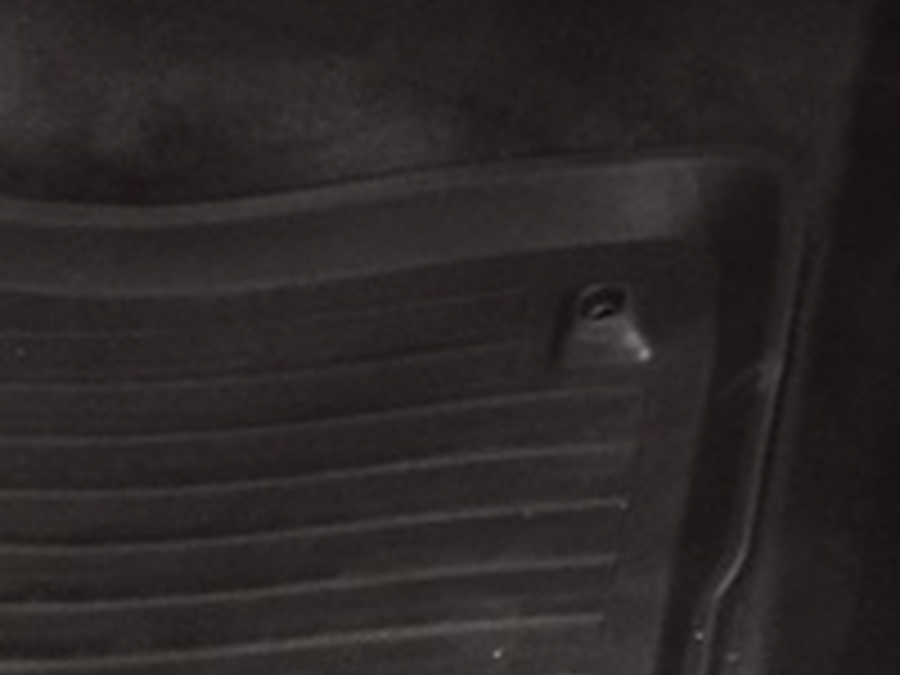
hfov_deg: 10.5
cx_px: 1436
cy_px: -657
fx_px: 4680
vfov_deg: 7.9
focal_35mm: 180
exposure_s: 1/25
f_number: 1.89
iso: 430
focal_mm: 5.95
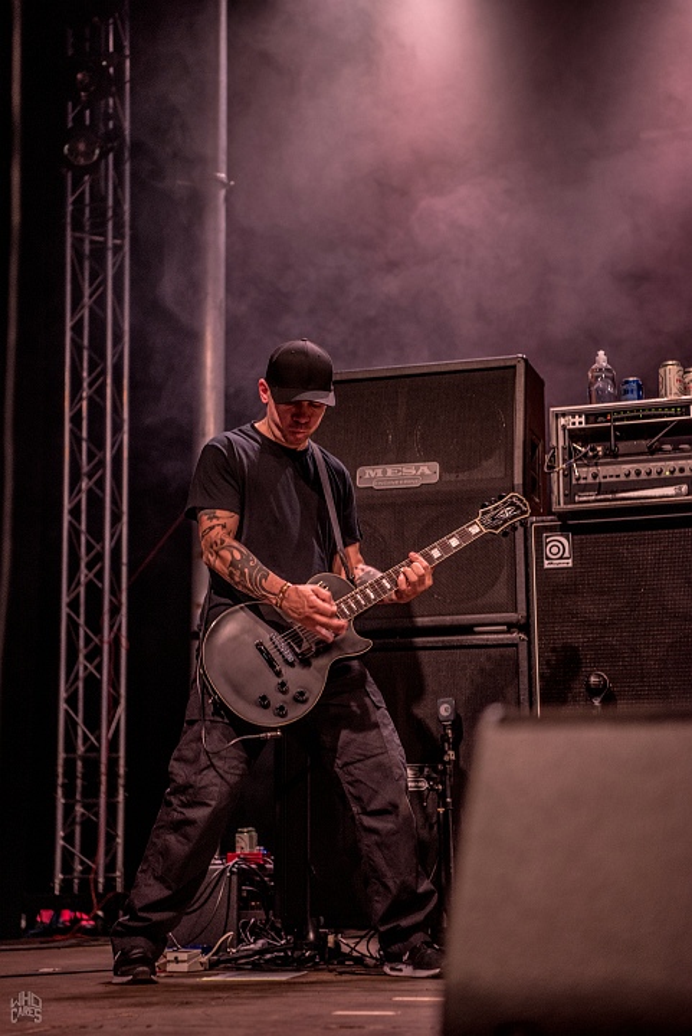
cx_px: 346
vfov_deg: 28.8
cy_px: 518
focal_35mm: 70
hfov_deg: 19.5
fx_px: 2015
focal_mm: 70
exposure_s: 1/125
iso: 1250
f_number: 2.8
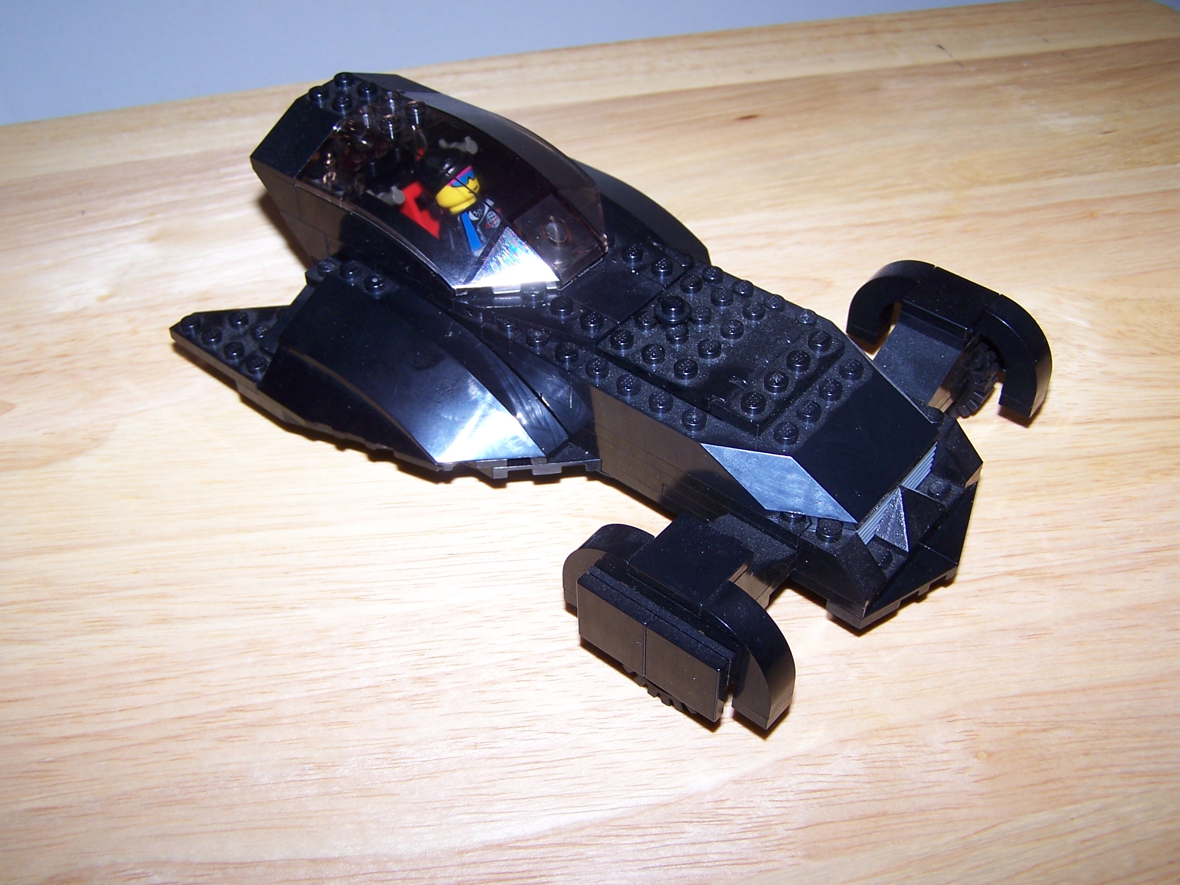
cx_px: 590
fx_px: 1295
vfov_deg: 37.7
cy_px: 442
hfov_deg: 49.0
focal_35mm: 38
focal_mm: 6.3
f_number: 2.8
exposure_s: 1/60
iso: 80
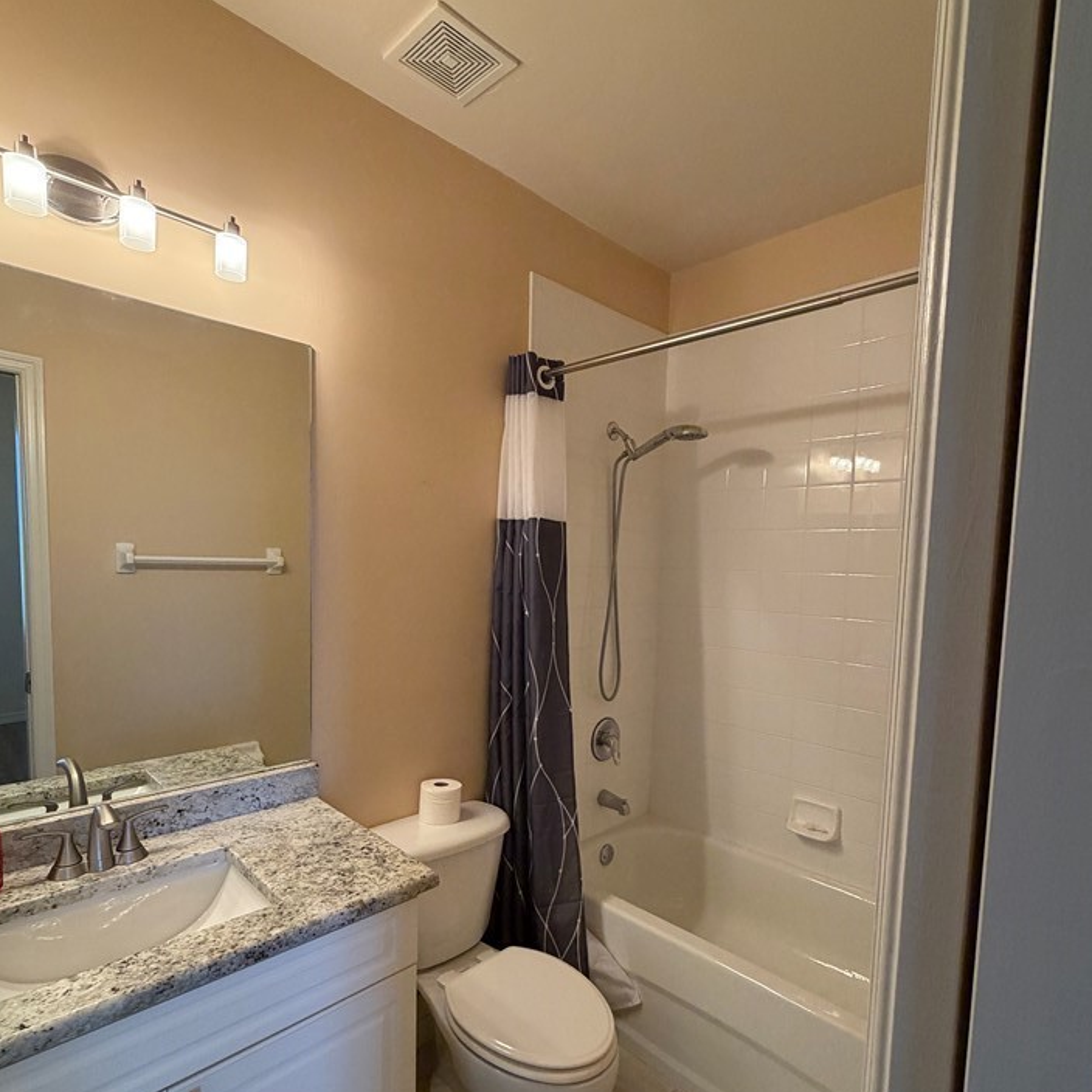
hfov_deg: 80.7
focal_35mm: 18
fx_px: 642
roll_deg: -1.3
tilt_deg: -5.4
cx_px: 534
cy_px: 617
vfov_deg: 80.3
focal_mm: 2.22
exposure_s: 1/120
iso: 320
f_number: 2.2
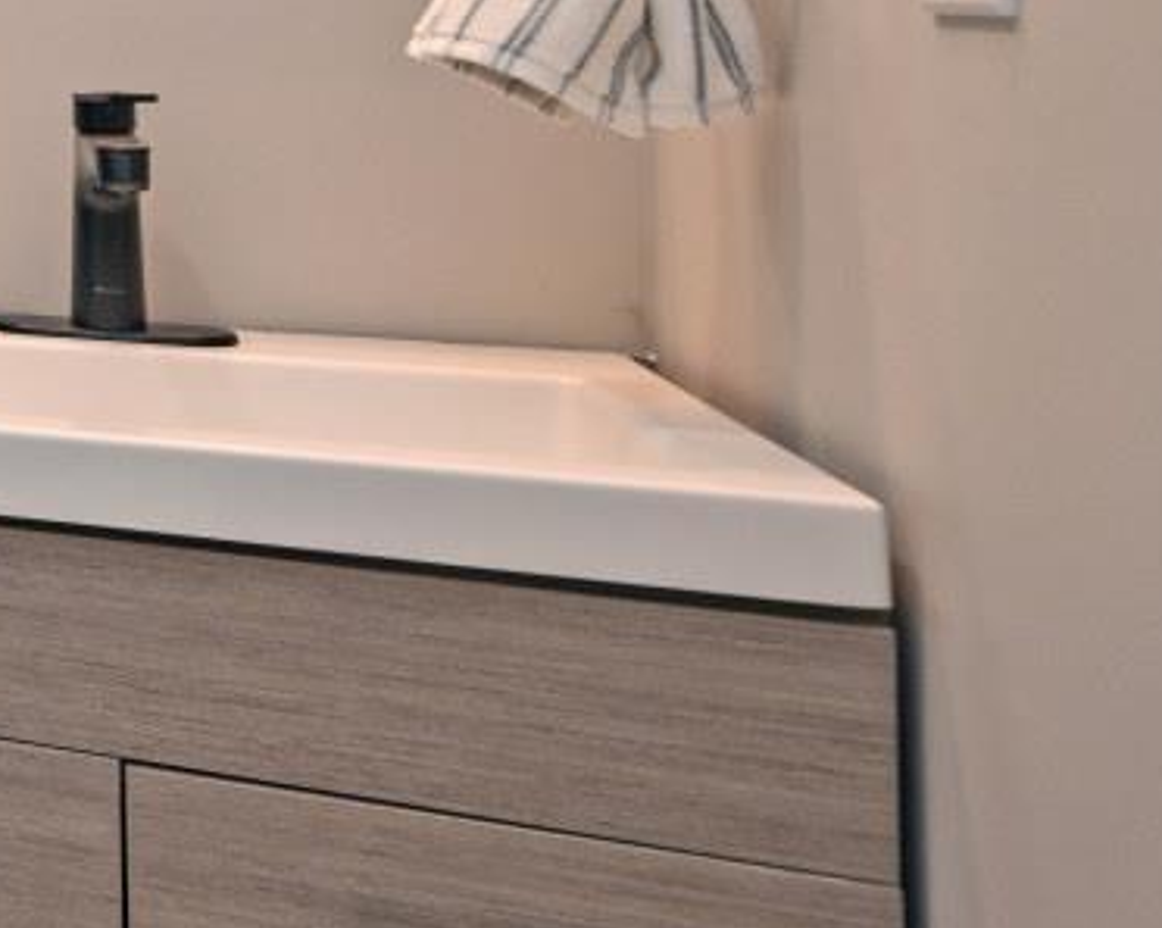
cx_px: -946
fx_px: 1821
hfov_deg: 21.7
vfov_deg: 27.0
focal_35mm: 53
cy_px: 3
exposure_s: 1/60
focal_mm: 14
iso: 360
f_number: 4
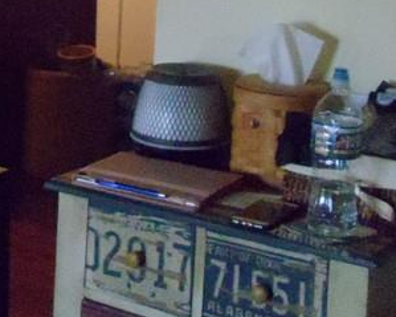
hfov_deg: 12.9
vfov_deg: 10.2
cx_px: -24
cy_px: -158
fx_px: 1722
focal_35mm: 147
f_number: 3.5
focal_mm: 6
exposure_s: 1/160
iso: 1600
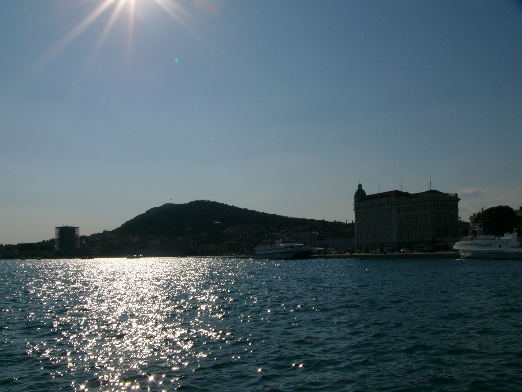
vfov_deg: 39.7
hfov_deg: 51.4
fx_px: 543
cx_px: 261
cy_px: 196
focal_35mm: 36
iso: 50
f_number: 8
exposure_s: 1/2000
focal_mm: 6
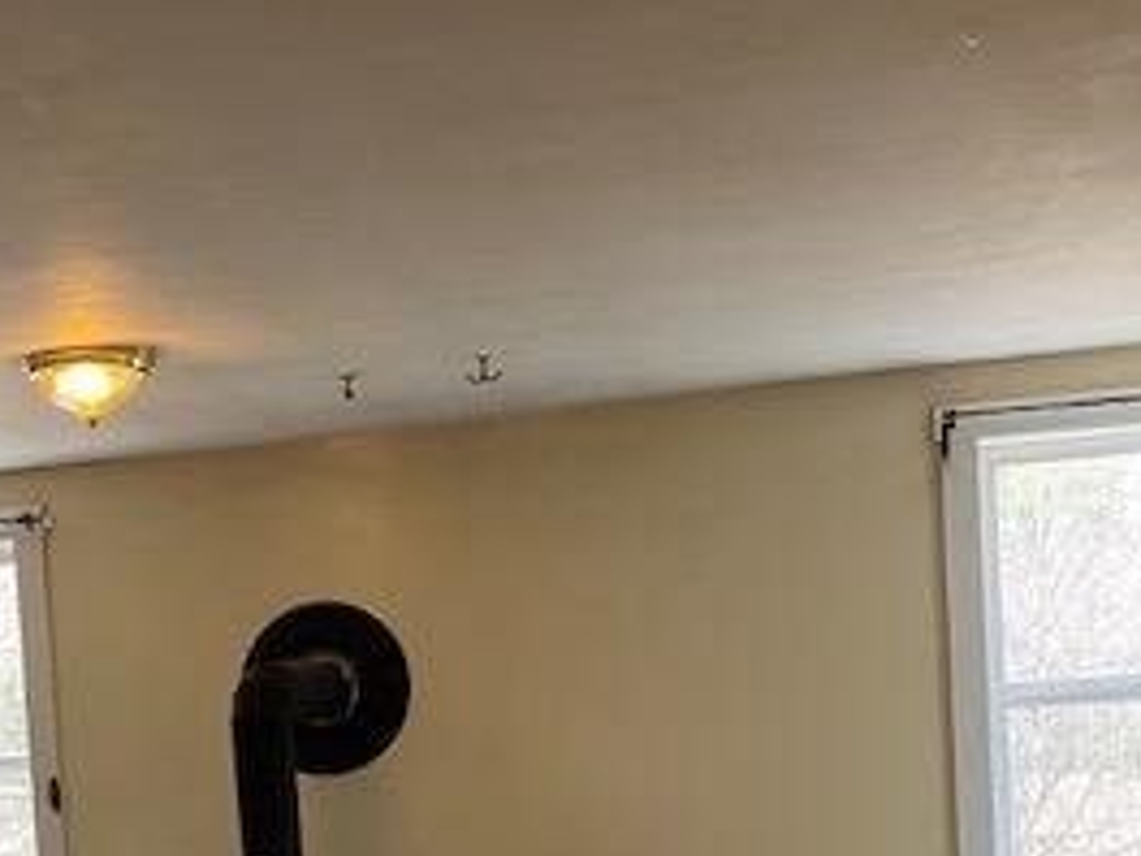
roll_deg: +3.8
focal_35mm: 63
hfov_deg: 29.9
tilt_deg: -3.1
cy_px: 865
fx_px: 2077
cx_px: 194
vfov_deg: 22.4
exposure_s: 1/60
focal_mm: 4.25
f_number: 1.8
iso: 160
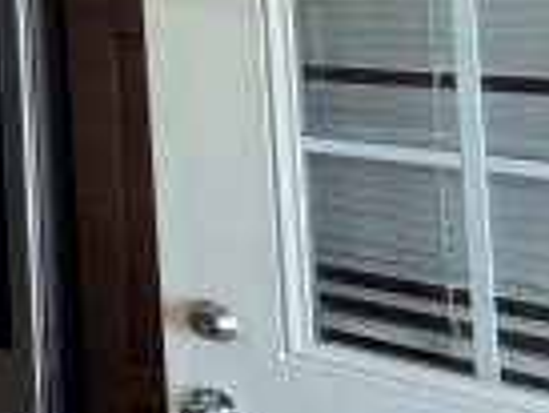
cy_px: -60
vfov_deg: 20.5
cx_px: -767
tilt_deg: +1.6
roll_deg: +2.2
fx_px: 1079
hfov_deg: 15.2
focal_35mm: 68
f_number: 2.2
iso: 320
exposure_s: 1/120
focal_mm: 2.22
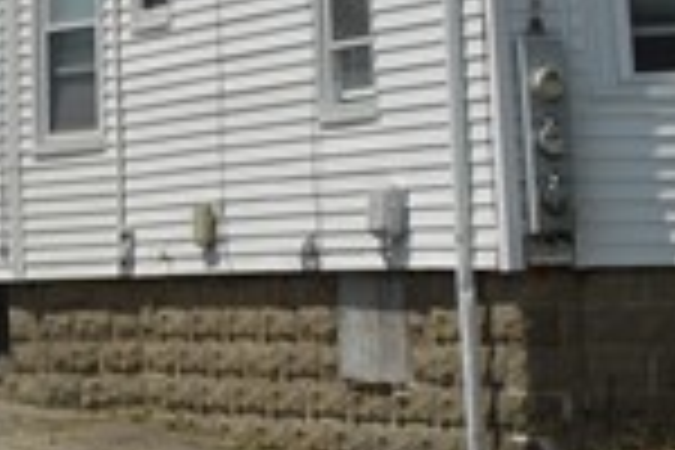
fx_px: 3675
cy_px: -554
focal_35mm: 196
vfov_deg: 6.7
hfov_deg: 10.0
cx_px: -522
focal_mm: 18
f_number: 8
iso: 100
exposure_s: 1/400
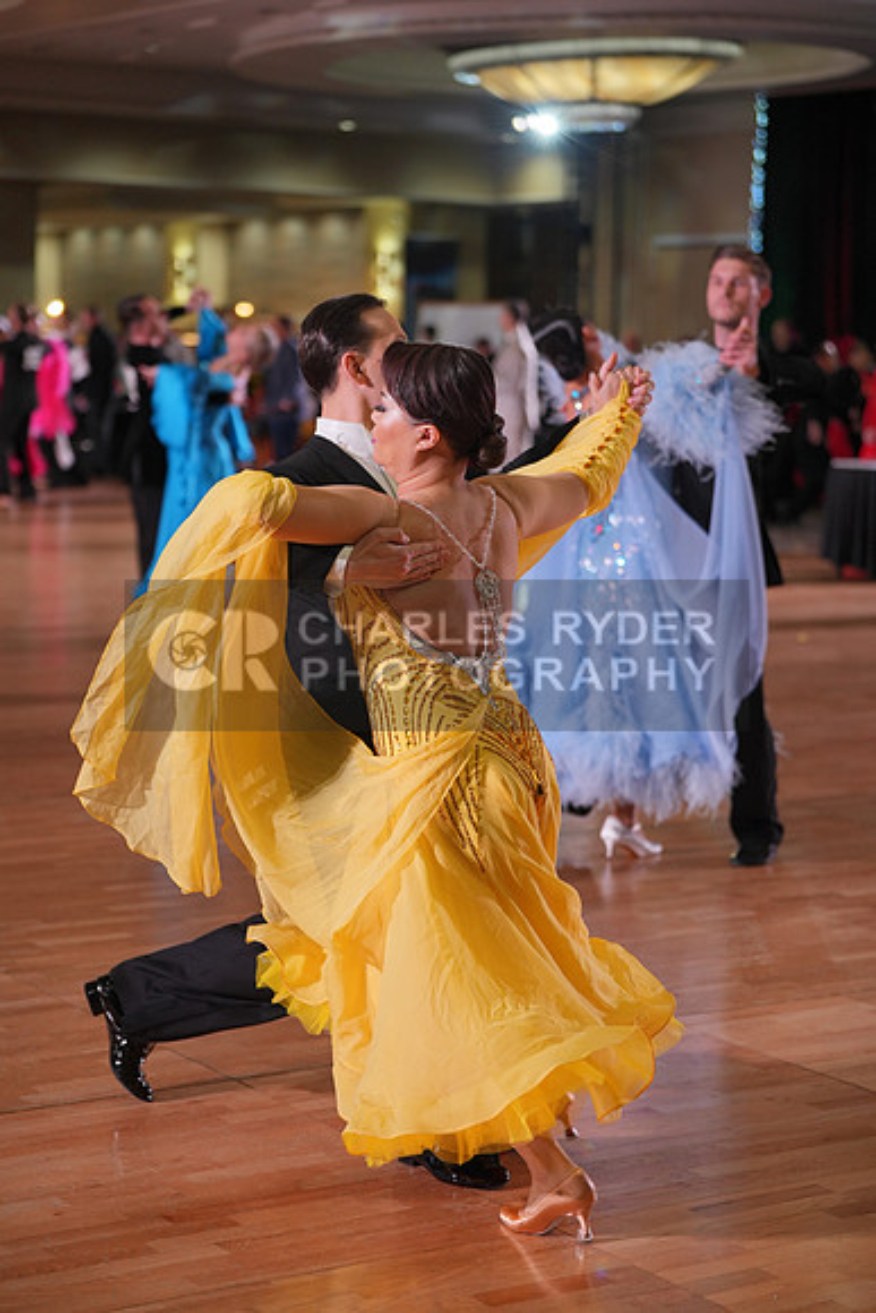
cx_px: 438
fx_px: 2736
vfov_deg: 27.0
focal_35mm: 75
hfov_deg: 18.2
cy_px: 656
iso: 1000
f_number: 2.8
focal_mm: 75
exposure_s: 1/500
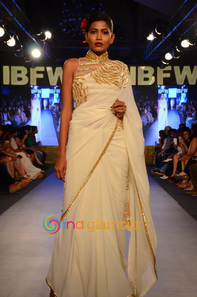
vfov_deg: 29.7
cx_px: 92
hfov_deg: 19.9
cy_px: 159
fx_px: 560
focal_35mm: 68
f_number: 4.5
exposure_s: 1/320
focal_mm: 38
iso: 1600
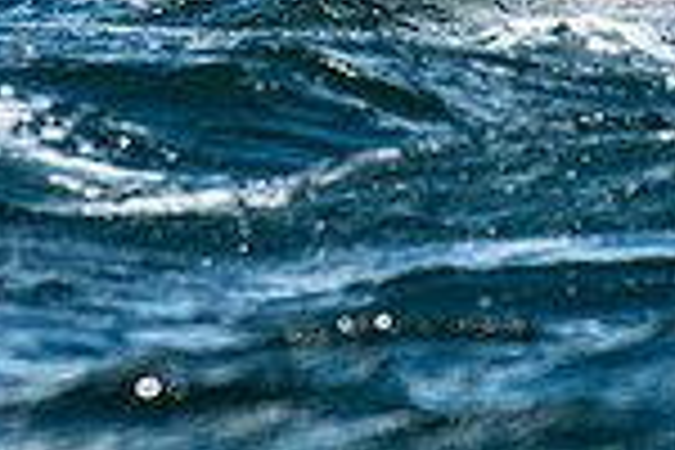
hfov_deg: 1.2
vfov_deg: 0.8
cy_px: -223
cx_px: 558
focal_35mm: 1741
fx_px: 32641
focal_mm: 300
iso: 500
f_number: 5.6
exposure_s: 1/4000
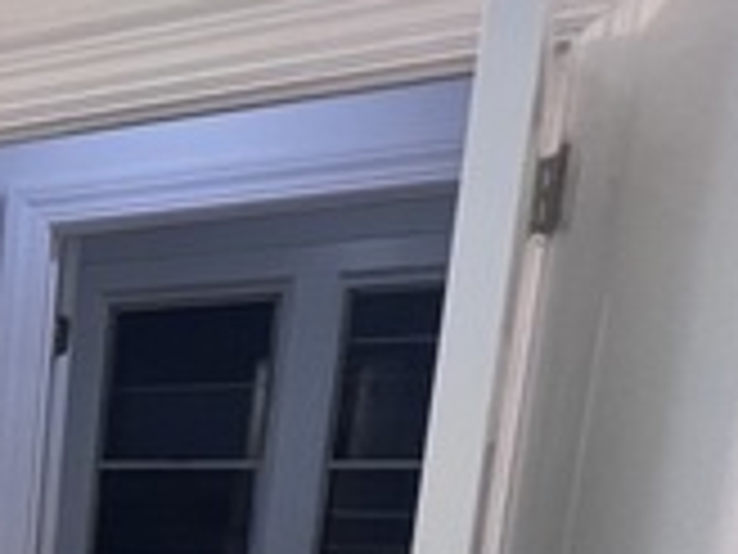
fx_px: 1130
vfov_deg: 24.9
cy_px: 662
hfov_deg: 21.7
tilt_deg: -11.6
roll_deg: +0.6
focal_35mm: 53
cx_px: -610
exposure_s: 1/120
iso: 80
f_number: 1.8
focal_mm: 1.57
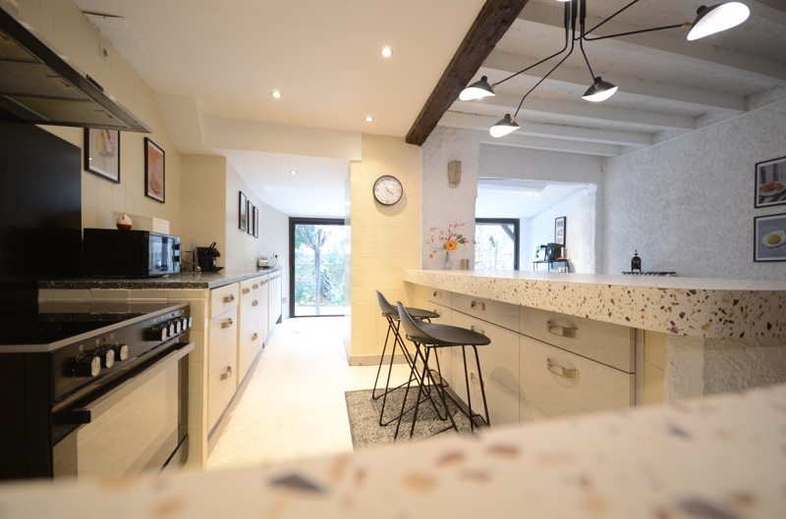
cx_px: 393
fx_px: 327
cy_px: 260
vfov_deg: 77.0
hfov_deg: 100.5
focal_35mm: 15
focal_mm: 10
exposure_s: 1/2.5
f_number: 4
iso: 100
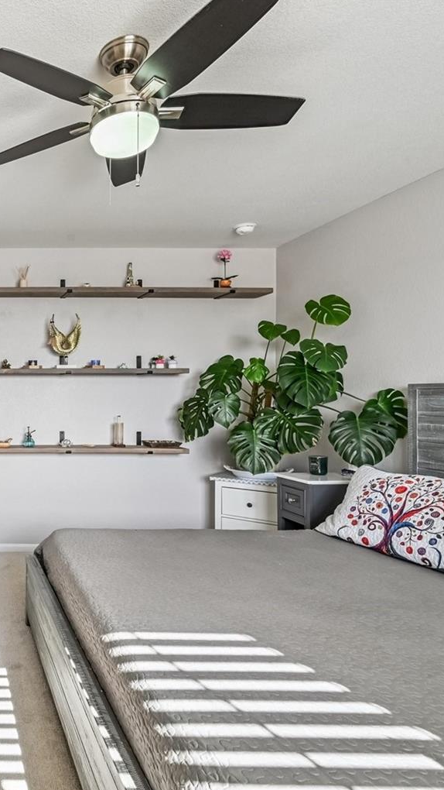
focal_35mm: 24
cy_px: 409
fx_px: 498
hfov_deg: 38.7
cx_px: -55
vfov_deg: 76.7
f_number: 10
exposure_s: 1/20
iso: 400
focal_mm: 14.5
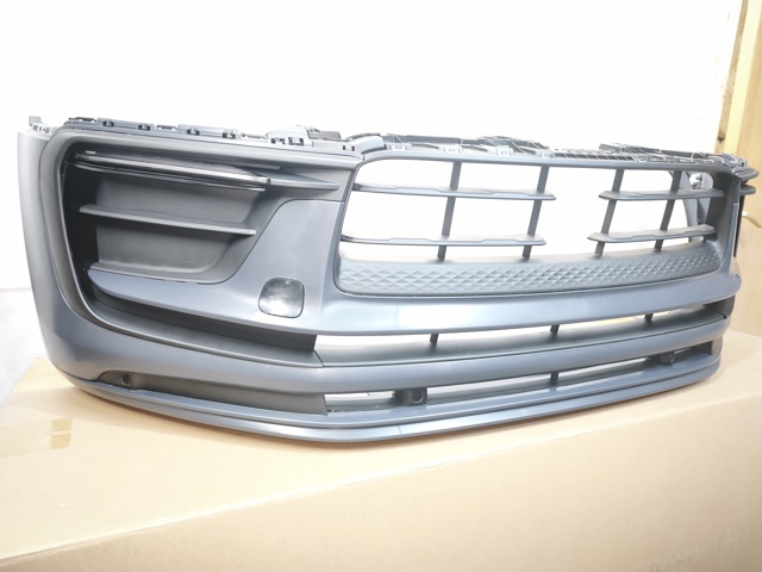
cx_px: 381
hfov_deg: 73.9
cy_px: 286
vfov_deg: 58.9
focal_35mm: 23
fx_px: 506
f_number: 1.62
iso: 640
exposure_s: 1/50
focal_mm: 6.45
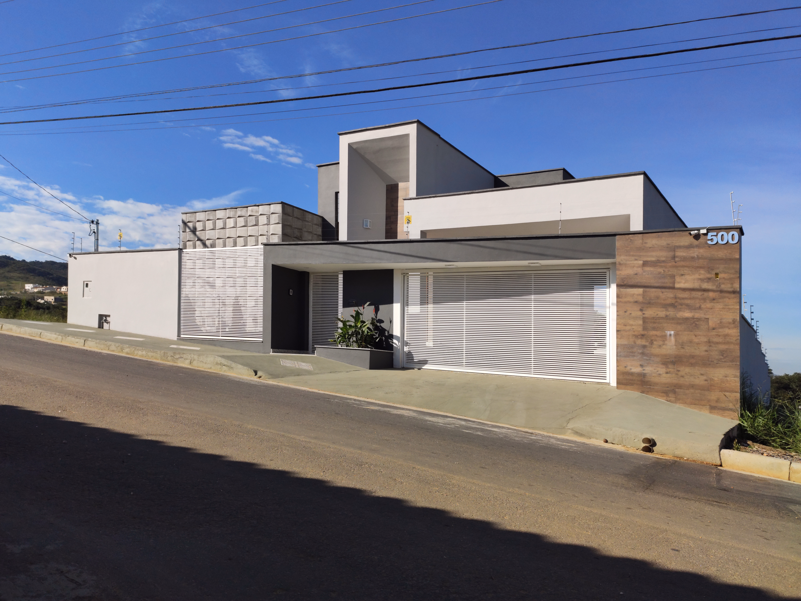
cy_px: 300
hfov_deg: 67.3
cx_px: 400
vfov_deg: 53.1
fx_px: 602
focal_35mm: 26
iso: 112
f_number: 1.75
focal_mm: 4.77
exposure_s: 1/2712
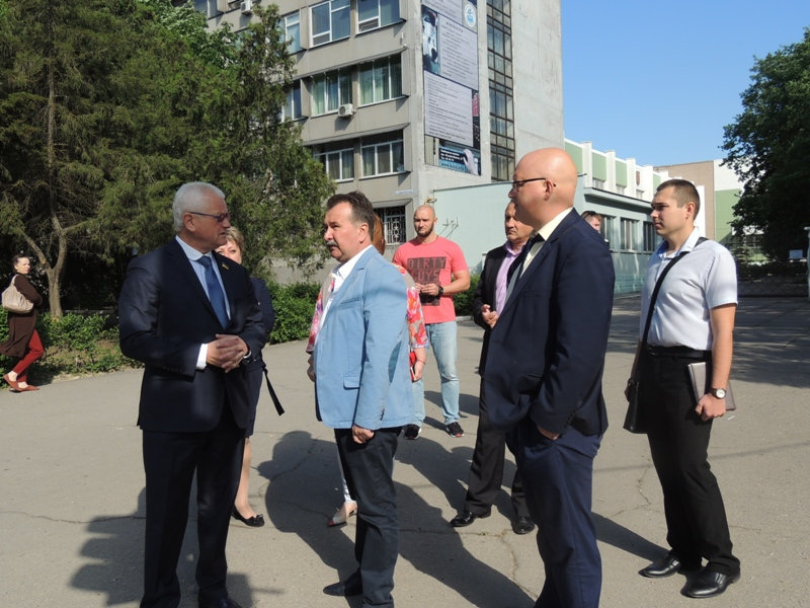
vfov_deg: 46.8
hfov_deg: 60.0
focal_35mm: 30
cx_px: 405
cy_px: 304
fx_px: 702
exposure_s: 1/1000
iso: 100
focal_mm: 5.3
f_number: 3.1
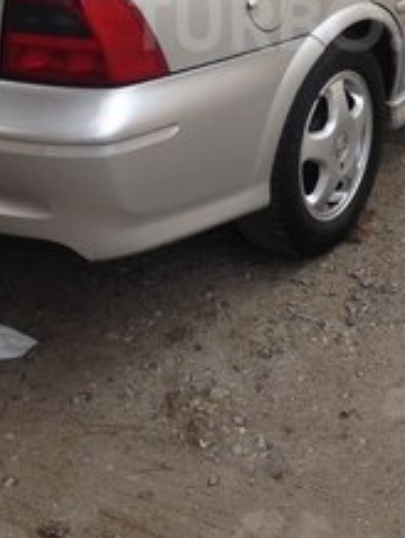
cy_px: 22
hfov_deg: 19.5
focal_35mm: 75
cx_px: 319
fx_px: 1168
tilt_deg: -20.6
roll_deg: +1.2
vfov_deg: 24.9
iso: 50
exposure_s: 1/411
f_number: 2.4
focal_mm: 4.12
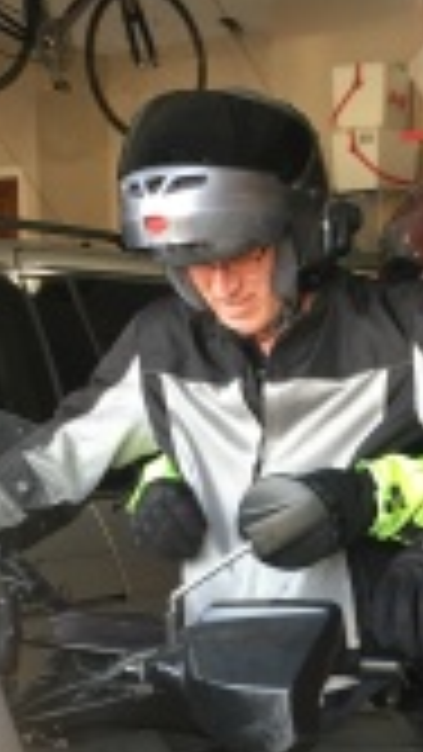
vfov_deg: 30.0
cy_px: 576
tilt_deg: -11.3
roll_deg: +2.5
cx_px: 315
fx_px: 1375
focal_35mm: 69
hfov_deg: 17.4
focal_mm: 4.15
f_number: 2.2
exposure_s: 1/30
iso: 40
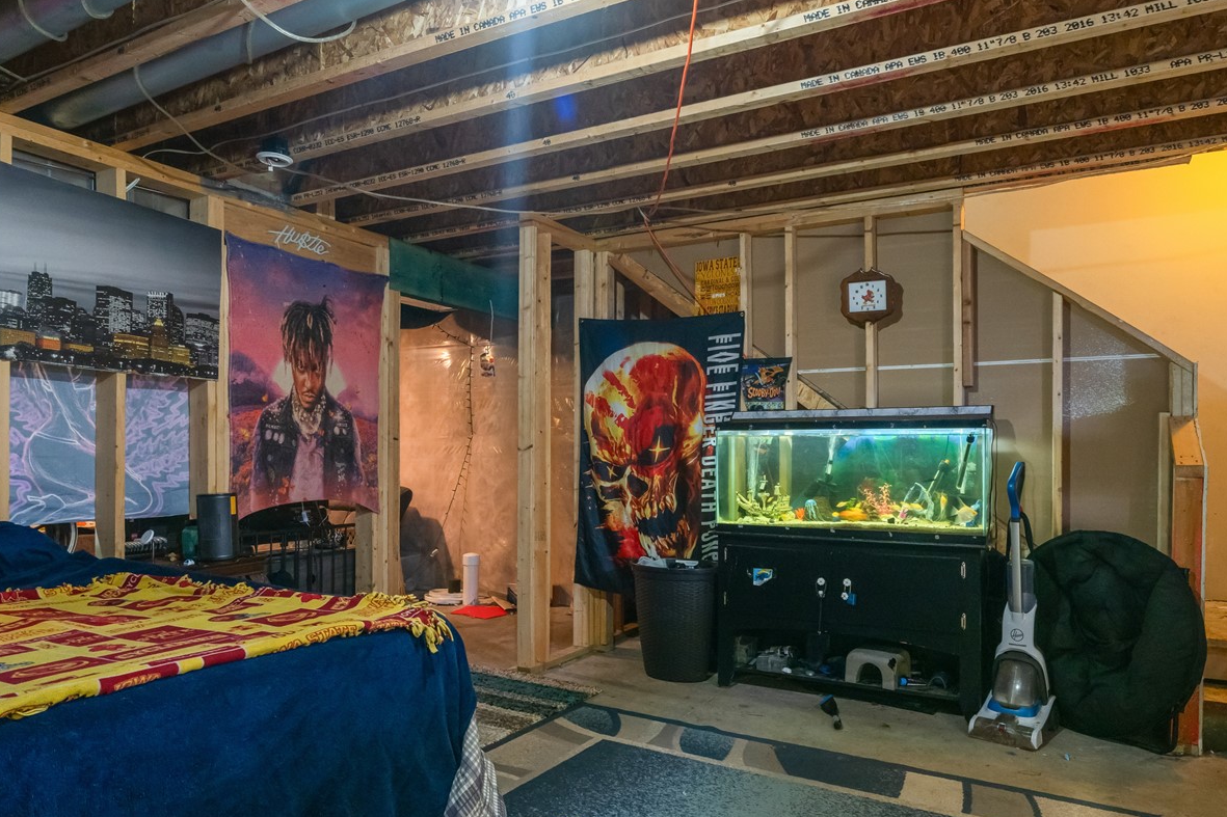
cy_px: 468
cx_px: 634
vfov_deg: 54.9
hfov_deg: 76.1
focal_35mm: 23
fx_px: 784
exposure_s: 2.5
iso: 400
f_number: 10
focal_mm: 16
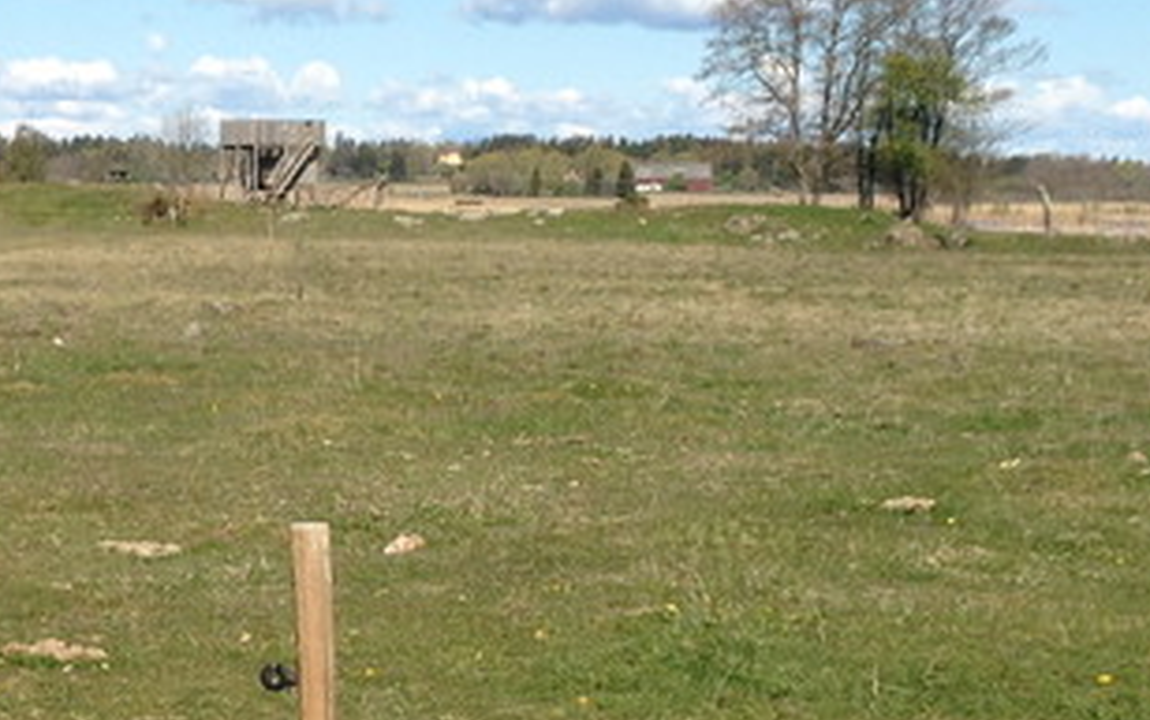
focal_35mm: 109
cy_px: 519
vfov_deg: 12.0
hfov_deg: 18.7
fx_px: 3419
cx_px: 71
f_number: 2.4
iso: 50
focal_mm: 4.13
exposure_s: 1/1808
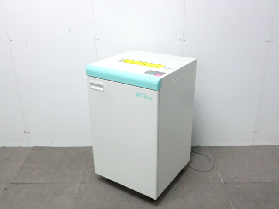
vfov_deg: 37.7
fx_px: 306
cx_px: 140
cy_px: 104
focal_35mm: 38
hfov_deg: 49.0
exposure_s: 1/50
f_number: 3.9
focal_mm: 6.9
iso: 800
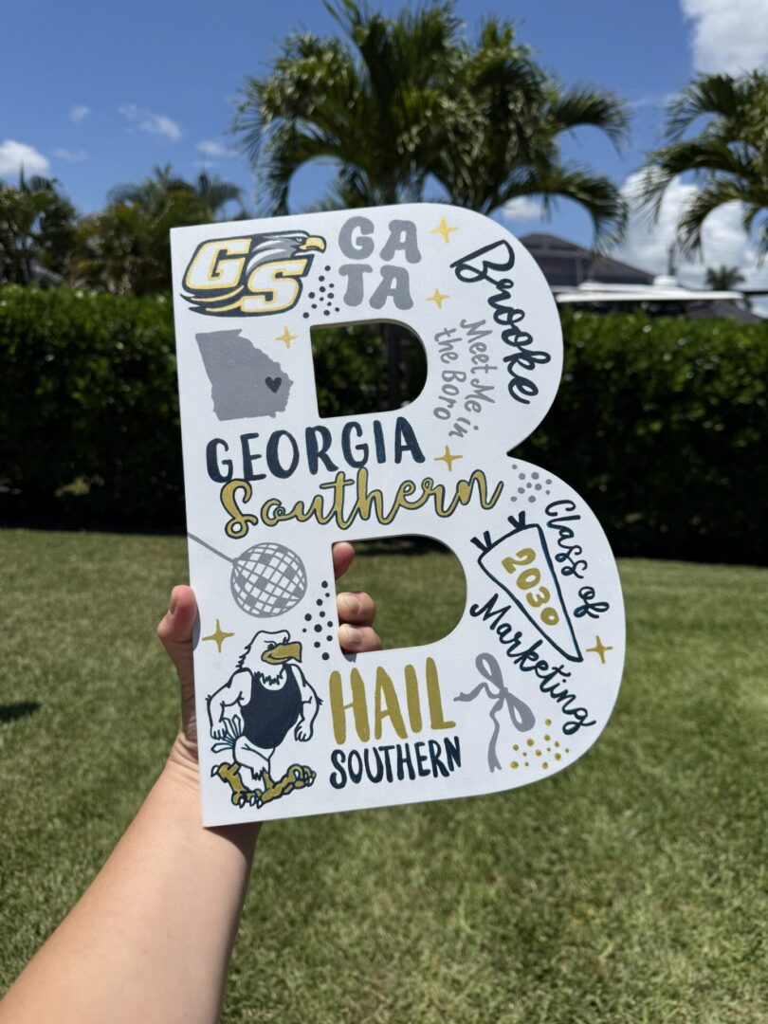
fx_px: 710
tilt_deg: -13.6
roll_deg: -2.7
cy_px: 512
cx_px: 384
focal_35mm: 24
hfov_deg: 56.8
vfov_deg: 71.6
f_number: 1.78
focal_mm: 6.76
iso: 80
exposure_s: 1/11905
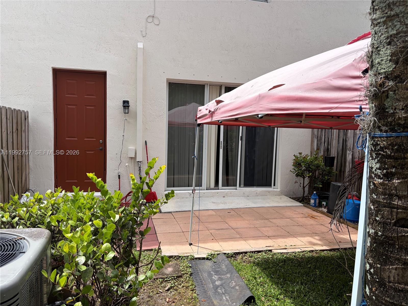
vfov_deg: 53.1
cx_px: 204
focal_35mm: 26
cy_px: 153
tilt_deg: -3.5
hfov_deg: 67.3
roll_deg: -0.4
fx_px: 306
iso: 50
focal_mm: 5.96
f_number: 1.6
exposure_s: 1/2012
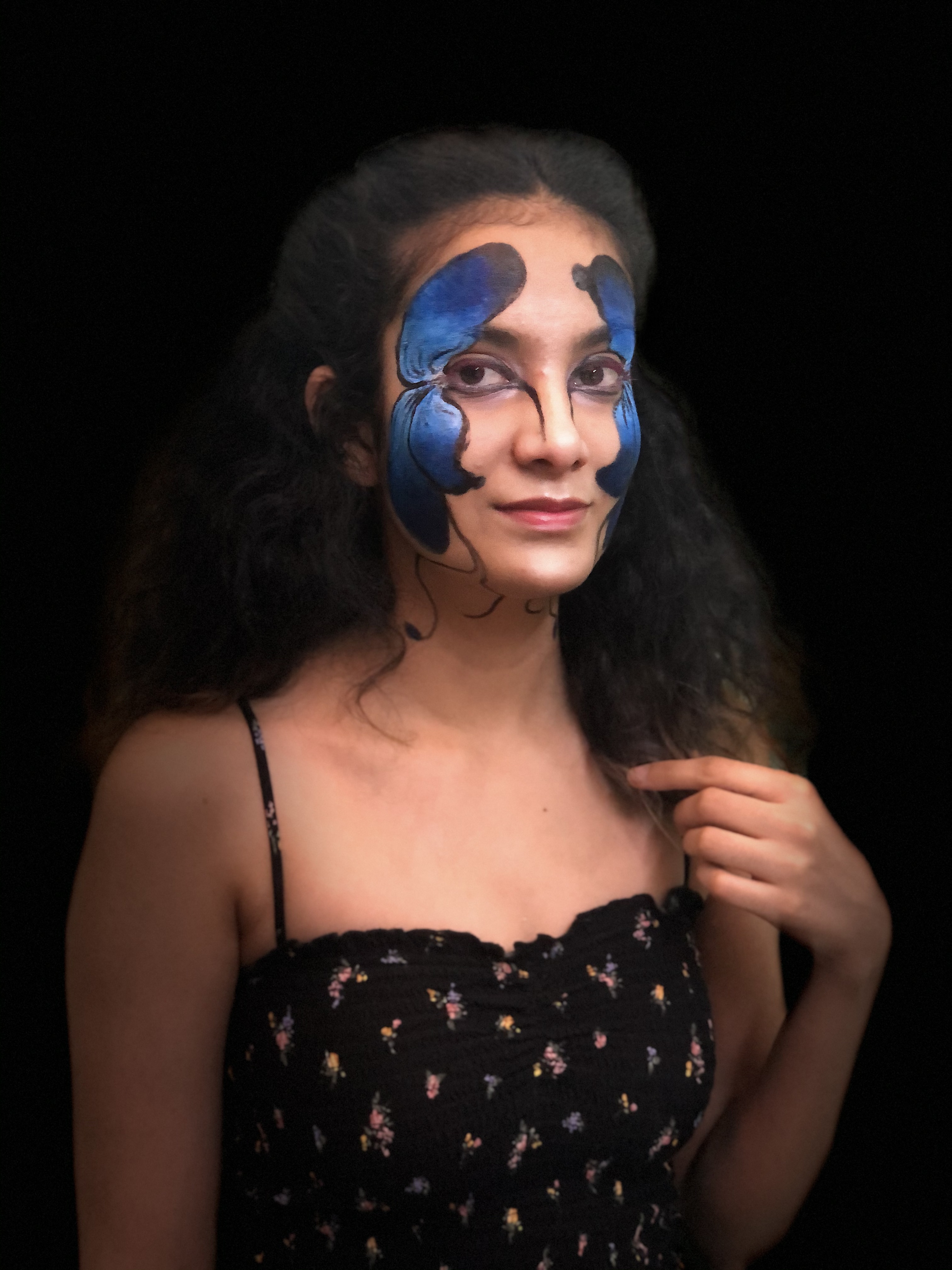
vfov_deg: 36.8
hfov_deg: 28.0
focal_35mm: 52
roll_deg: +1.3
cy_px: 635
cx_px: 476
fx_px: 1907
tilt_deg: -5.3
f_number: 2.4
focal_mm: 6
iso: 160
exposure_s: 1/14
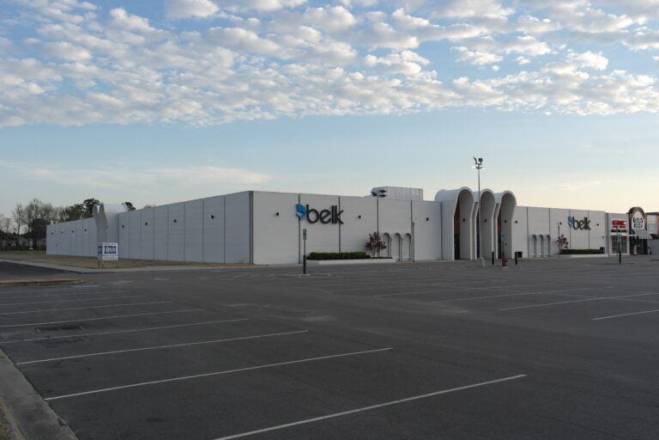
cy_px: 220
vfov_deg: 43.6
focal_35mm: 30
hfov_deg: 61.9
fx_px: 549
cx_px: 330
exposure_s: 1/200
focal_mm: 20
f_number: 5.6
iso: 100
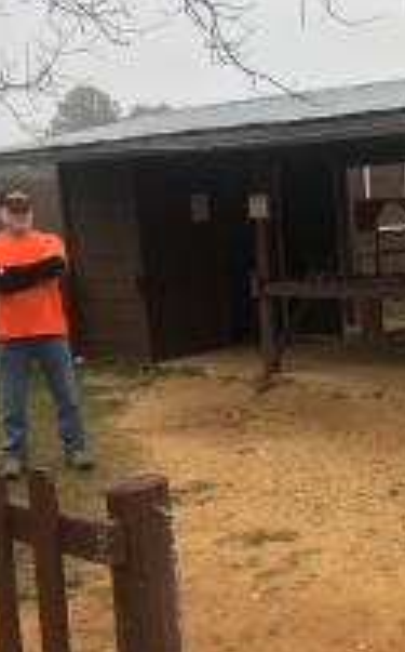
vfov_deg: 36.3
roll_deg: +3.1
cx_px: 447
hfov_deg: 21.8
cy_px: 357
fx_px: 993
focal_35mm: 56
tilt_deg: -8.5
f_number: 2.2
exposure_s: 1/120
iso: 25
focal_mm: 4.15
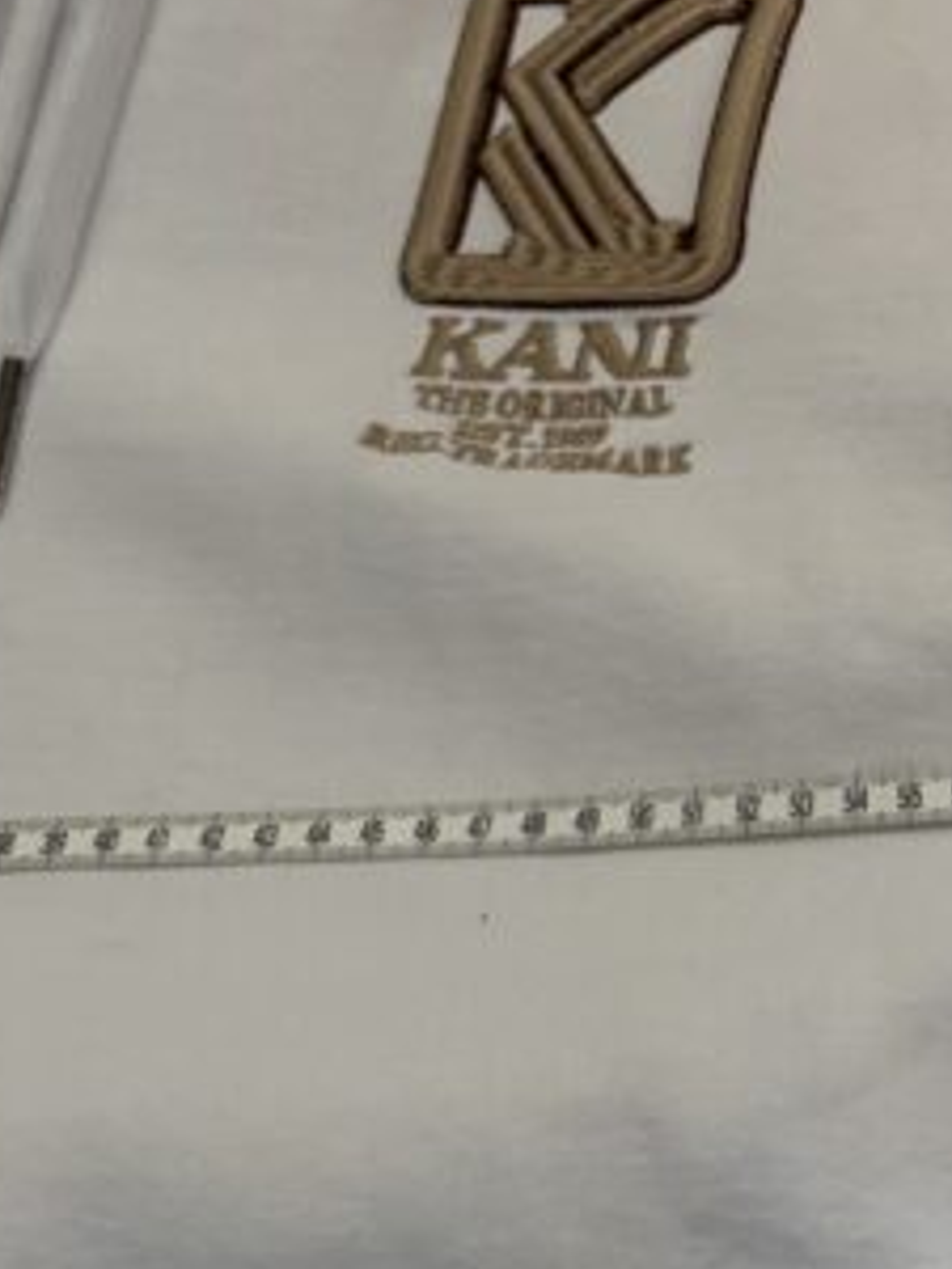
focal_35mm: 64
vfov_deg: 29.4
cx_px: 1138
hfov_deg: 21.3
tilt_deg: -61.1
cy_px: 203
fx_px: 2347
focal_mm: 6.76
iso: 1000
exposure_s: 1/38
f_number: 1.78
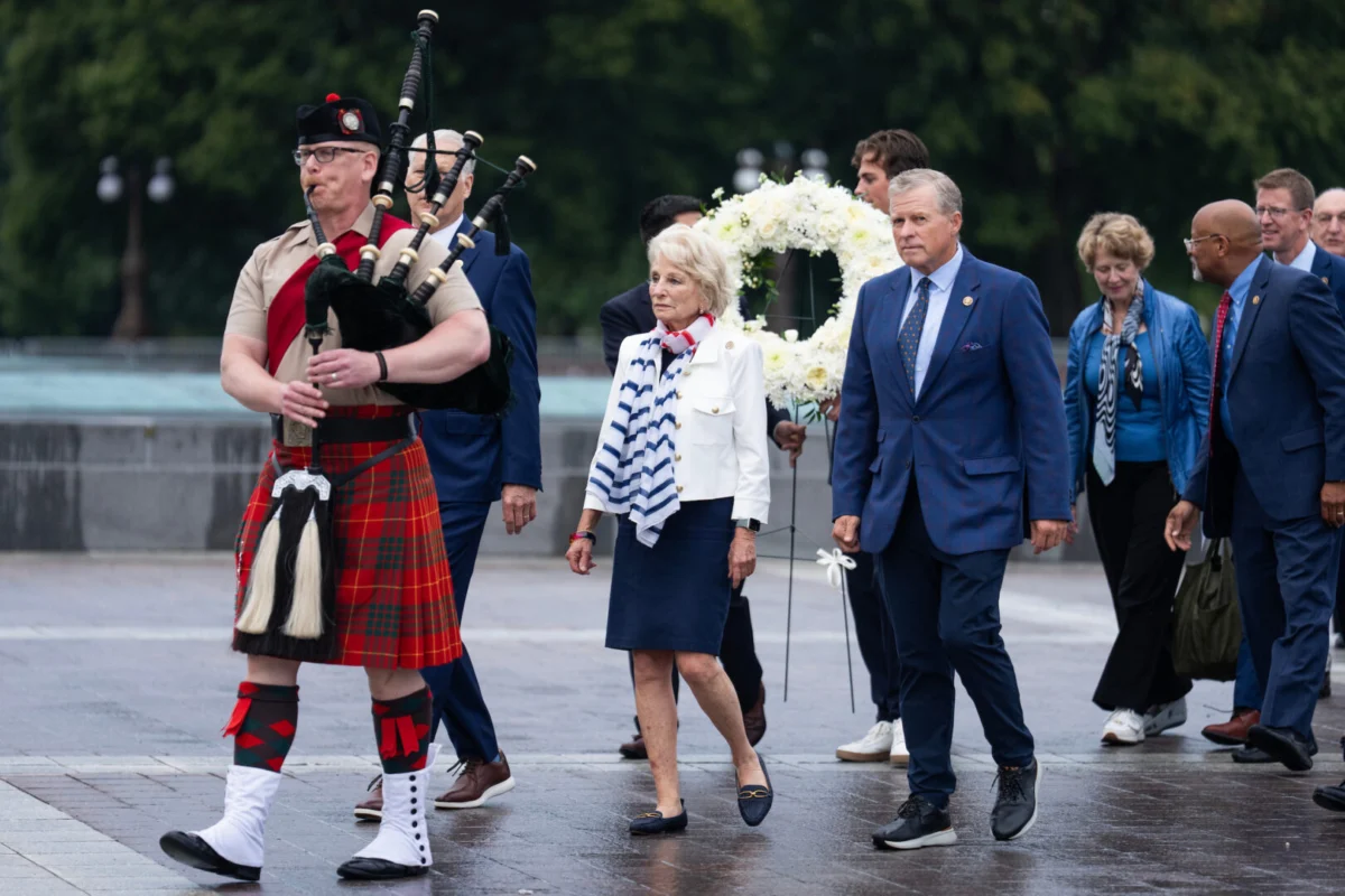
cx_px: 672
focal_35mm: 180
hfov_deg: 11.4
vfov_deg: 7.6
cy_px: 448
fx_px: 6724
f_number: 2.8
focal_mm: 180
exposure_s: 1/1600
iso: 800
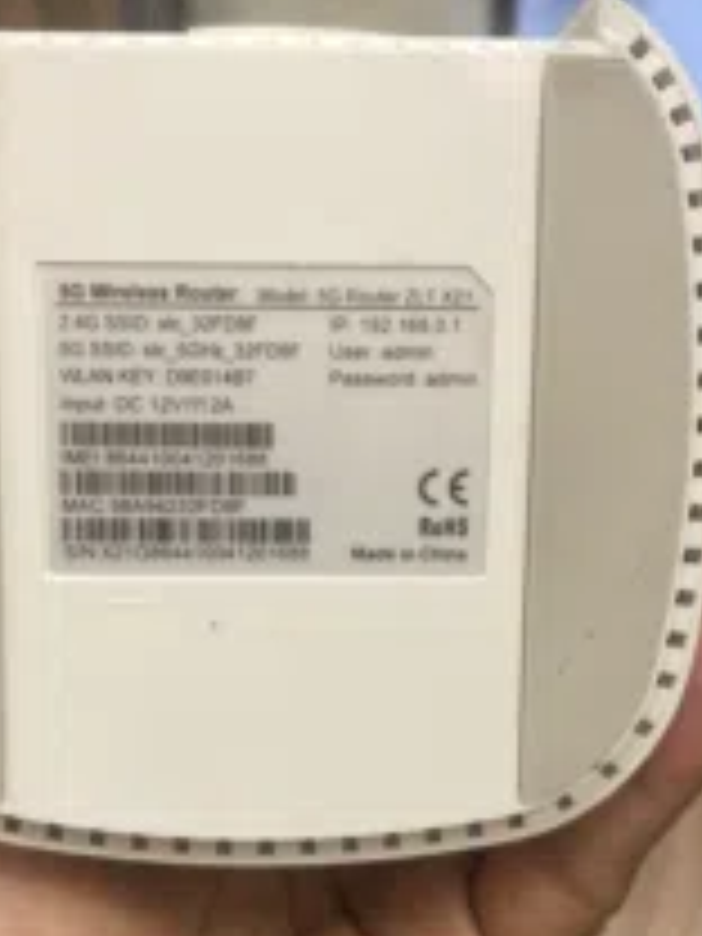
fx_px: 1298
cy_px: 603
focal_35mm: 48
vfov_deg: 39.3
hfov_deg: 30.2
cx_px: 315
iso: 80
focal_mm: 5.1
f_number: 1.6
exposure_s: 1/100
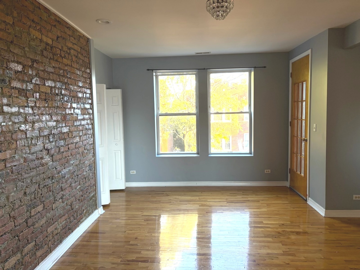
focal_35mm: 26
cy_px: 135
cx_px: 180
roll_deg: +1.7
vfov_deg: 53.1
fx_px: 270
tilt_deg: -3.9
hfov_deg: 67.3
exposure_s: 1/79
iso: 125
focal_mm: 5.96
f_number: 1.6
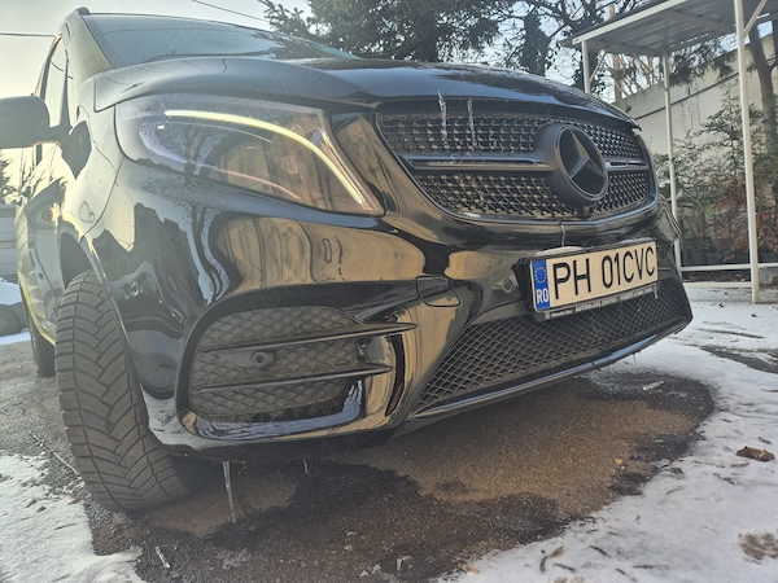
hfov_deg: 73.9
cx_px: 389
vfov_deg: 58.9
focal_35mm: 23
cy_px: 292
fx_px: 517
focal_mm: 5.4
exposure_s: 1/342
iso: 25
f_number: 1.8
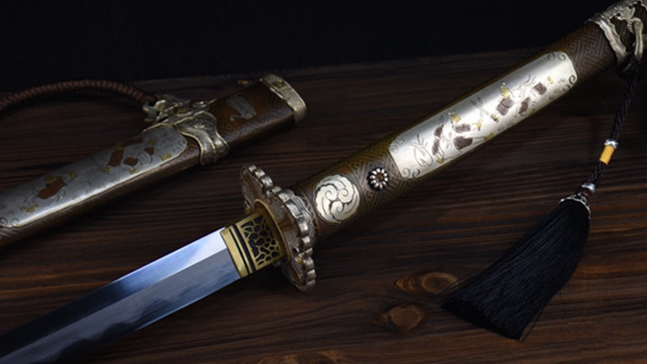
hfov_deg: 20.3
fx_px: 1802
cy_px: 125
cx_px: 357
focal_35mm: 105
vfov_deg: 11.5
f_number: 4.8
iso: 100
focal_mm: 50
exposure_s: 1/30
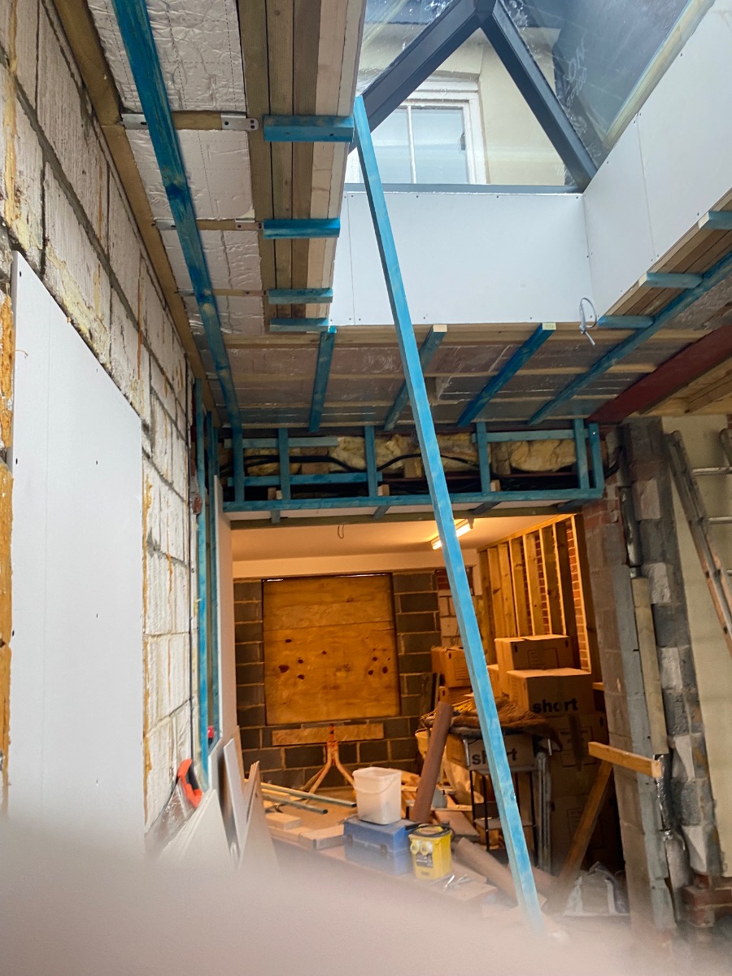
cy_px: 488
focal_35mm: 26
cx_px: 366
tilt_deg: +10.9
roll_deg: +2.1
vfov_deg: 67.3
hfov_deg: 53.1
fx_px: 733
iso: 125
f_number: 1.8
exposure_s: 1/50
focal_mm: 4.25
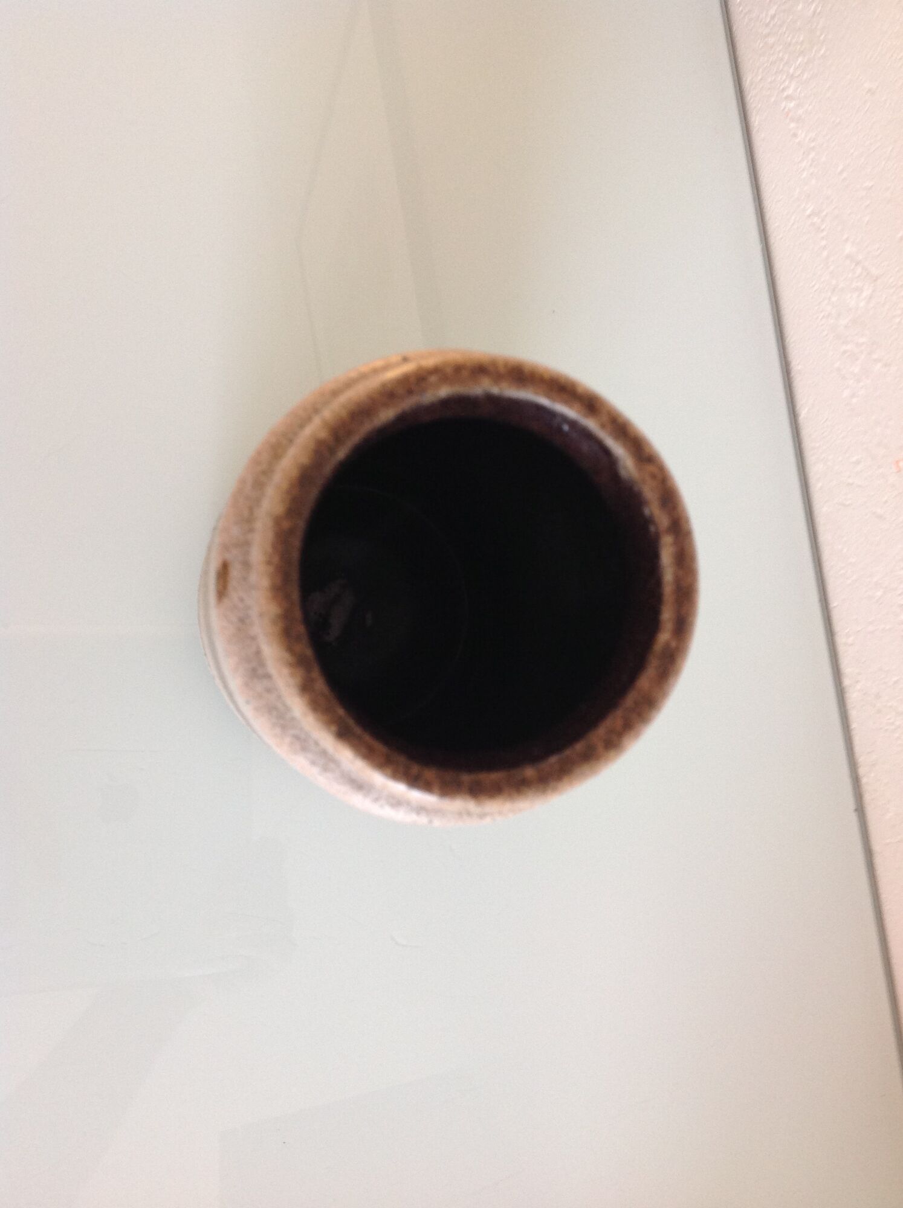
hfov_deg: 40.6
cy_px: 604
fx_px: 1220
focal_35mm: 35
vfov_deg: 52.7
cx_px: 452
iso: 100
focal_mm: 4.28
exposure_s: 1/15
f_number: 2.4
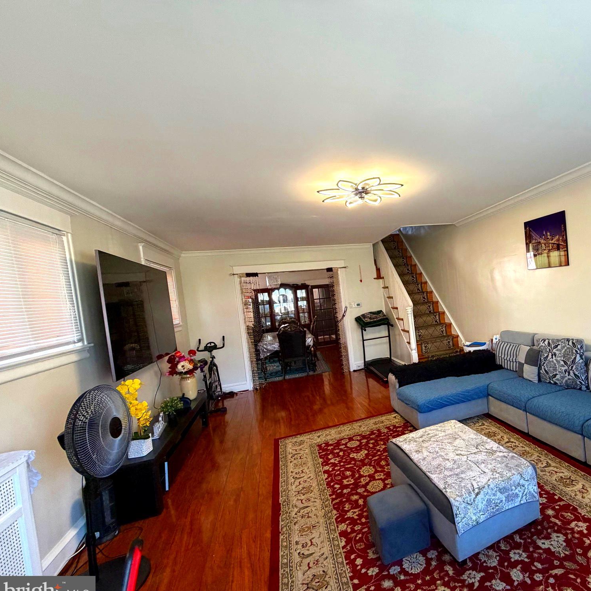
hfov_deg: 80.7
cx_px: 402
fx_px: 328
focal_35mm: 17
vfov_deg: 83.9
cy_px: 304
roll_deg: +5.8
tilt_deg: -2.2
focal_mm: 2.22
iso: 320
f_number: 2.2
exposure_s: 1/96
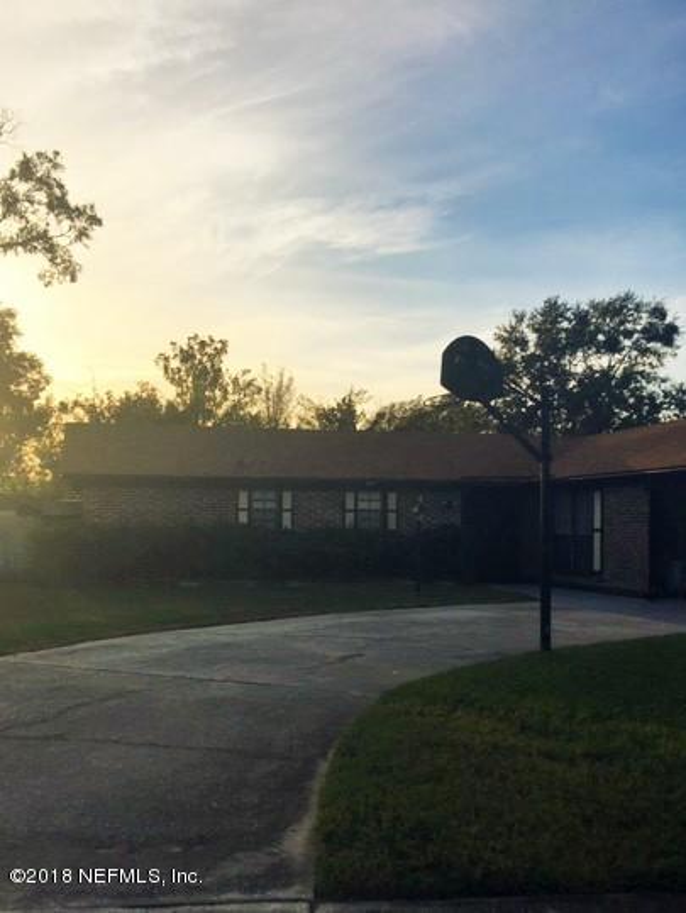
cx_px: 343
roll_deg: +0.0
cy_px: 456
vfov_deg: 61.6
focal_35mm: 29
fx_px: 765
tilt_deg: +1.1
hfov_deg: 48.3
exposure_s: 1/1876
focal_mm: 4.15
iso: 25
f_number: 2.2
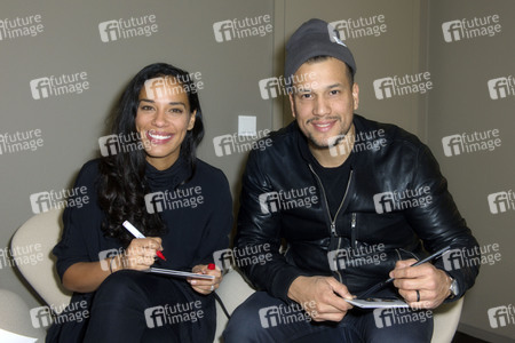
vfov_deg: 38.9
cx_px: 258
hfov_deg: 55.8
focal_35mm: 34
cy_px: 172
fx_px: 486
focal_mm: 34
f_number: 5.6
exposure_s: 1/100
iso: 800
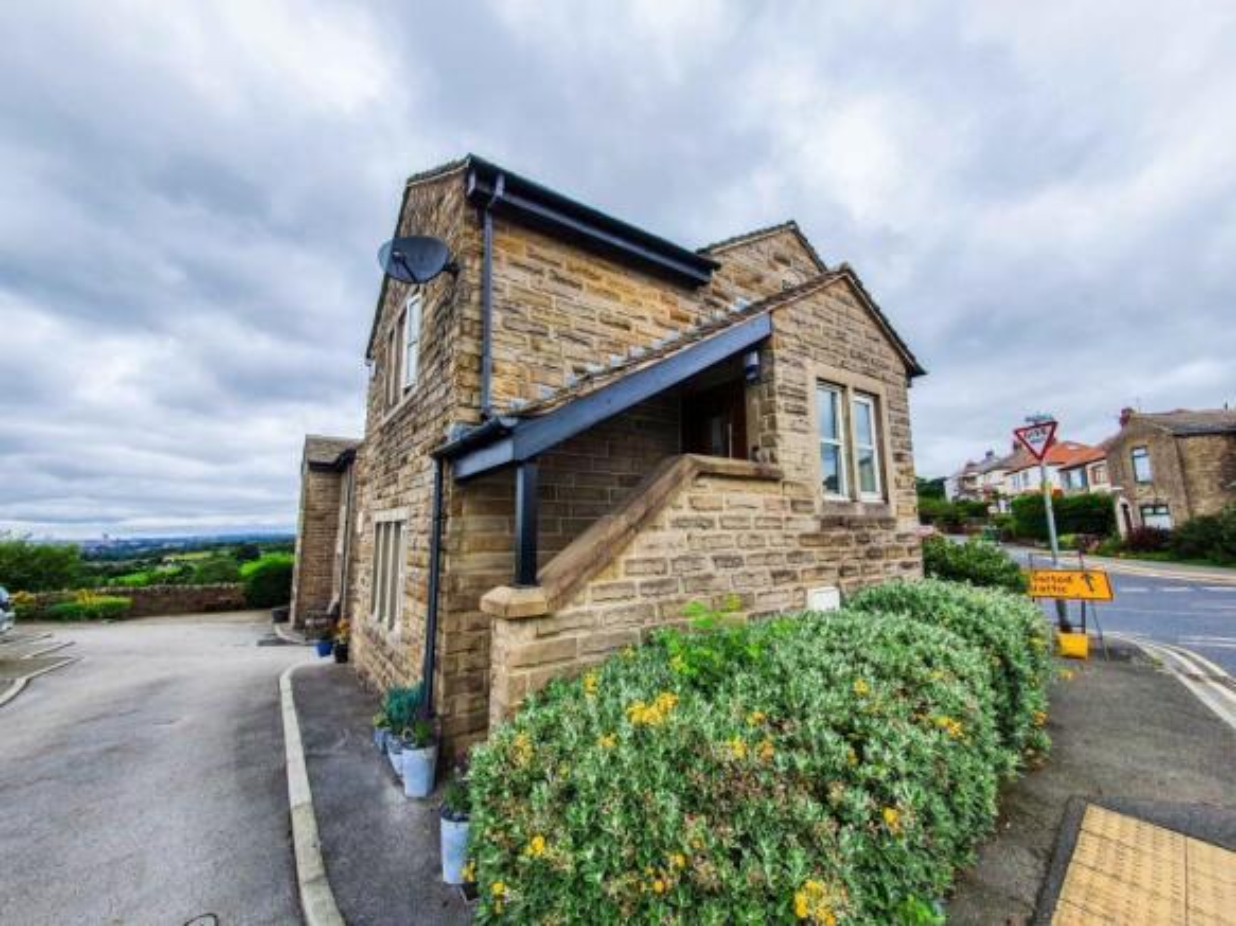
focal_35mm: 13
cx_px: 618
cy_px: 463
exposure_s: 1/373
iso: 50
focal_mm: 1.8
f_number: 2.2
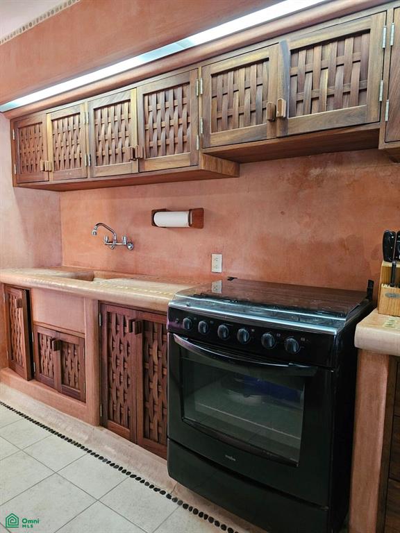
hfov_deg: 58.9
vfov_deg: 73.9
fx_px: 354
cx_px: 200
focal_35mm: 23
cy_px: 266
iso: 500
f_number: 1.7
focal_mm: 6.3
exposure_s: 1/30
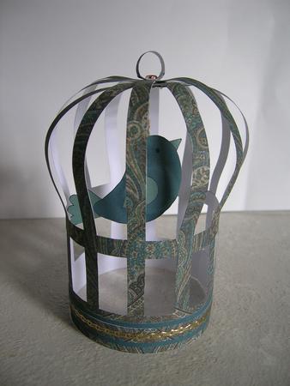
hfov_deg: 40.7
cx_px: 145
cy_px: 193
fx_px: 391
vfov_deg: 52.6
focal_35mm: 35
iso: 50
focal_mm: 5.4
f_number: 2.8
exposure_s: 1/60.7
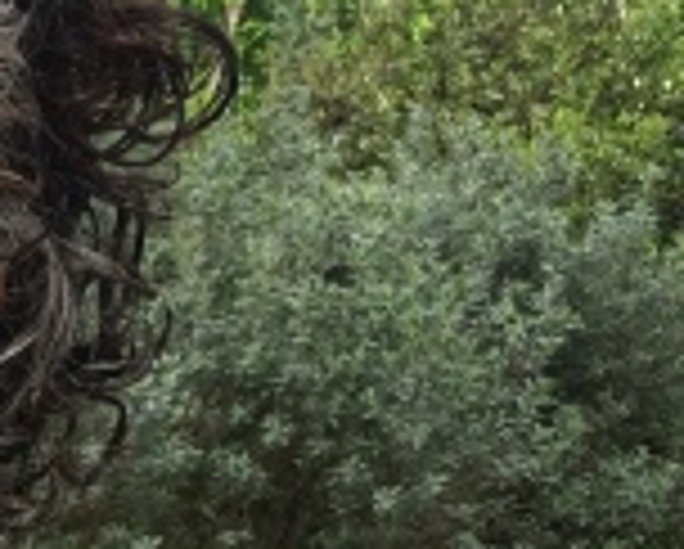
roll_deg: -1.8
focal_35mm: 119
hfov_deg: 13.6
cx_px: -716
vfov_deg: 12.6
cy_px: 693
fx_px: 2412
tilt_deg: -19.8
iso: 32
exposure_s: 1/612
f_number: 2.2
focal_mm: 4.15
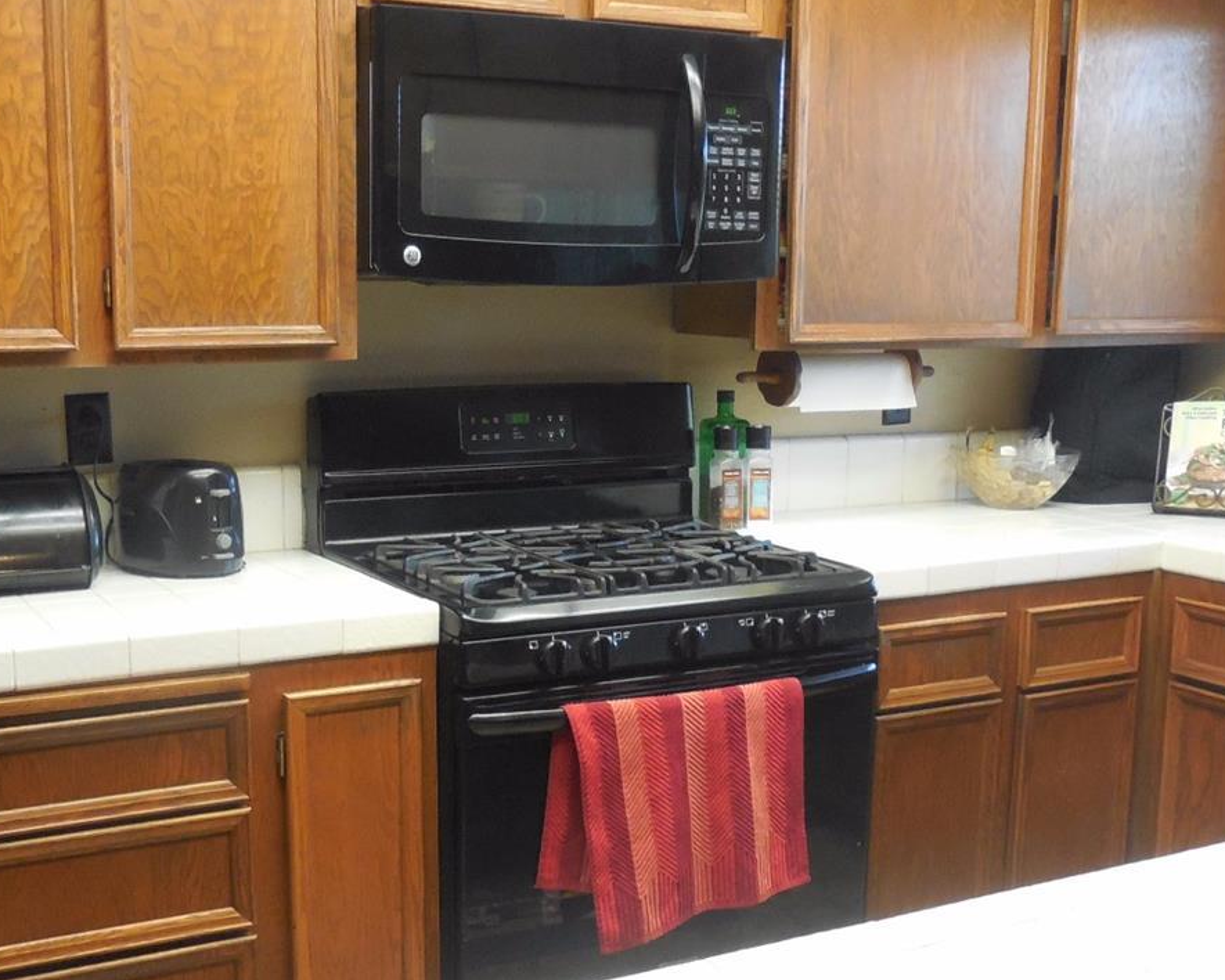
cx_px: 511
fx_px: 1559
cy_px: 566
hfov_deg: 42.8
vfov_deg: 34.8
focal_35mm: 43
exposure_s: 1/30
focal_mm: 4.6
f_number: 3.5
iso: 400
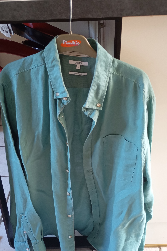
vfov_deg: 52.9
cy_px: 146
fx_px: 251
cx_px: 76
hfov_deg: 36.8
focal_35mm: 36
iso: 1453
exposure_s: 1/33.3
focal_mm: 4.27
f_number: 1.8
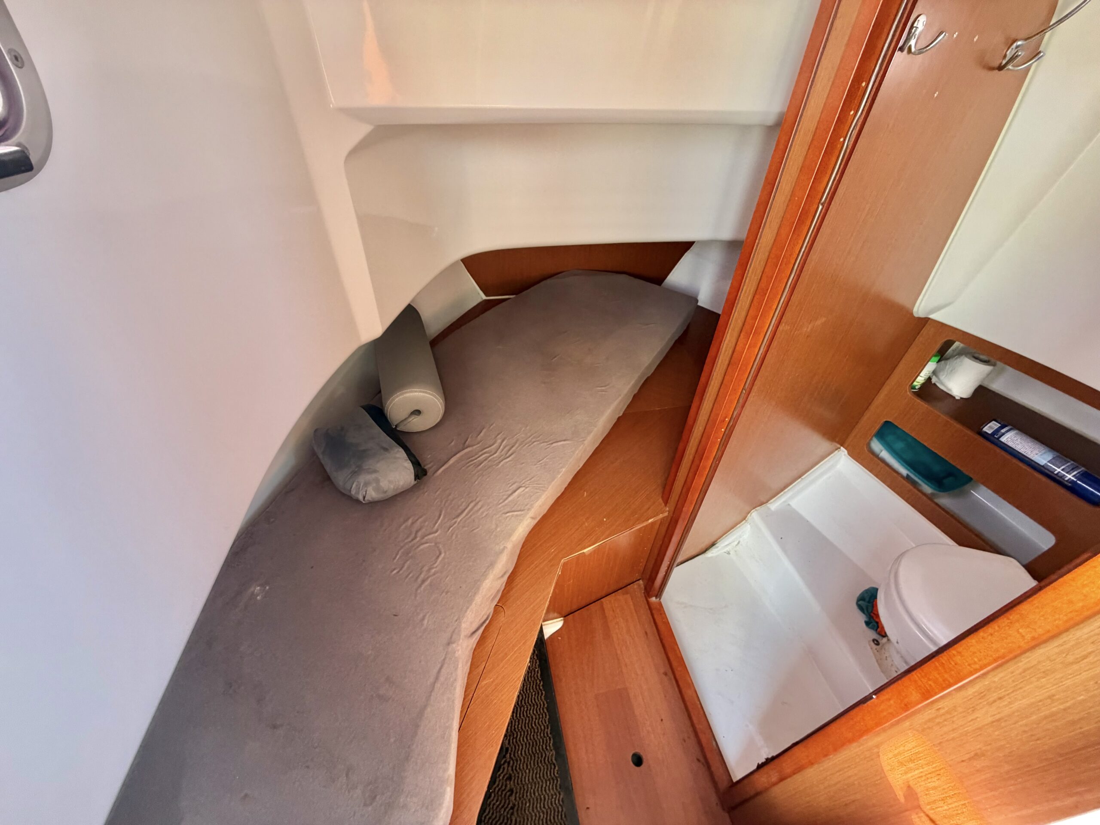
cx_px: 550
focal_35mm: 14
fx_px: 445
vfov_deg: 85.7
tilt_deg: -41.3
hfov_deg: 102.1
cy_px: 412
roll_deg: -1.7
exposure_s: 1/72
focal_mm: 2.22
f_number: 2.2
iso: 320
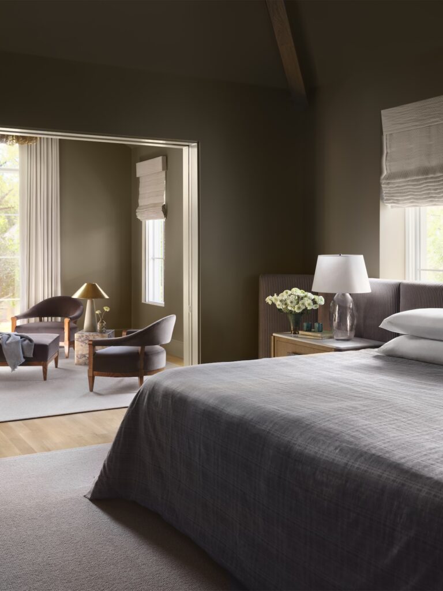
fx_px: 665
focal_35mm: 39
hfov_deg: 36.8
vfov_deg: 47.9
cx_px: 222
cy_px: 296
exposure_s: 1.3
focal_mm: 49
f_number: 10
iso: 400
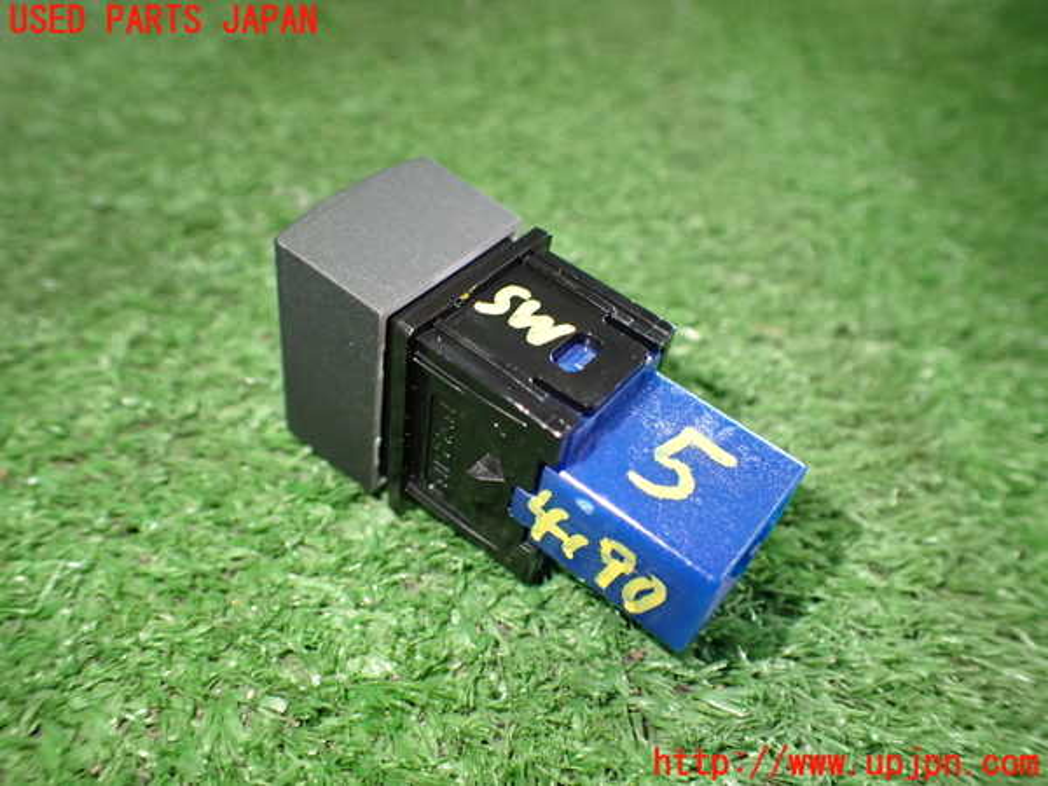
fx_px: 908
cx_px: 524
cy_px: 393
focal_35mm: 30
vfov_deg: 46.8
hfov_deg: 60.0
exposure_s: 1/125
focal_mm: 5.4
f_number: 2.3
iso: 800
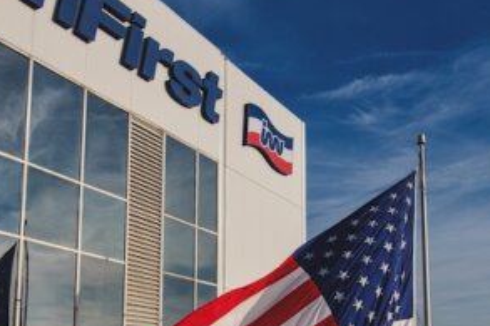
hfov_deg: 46.4
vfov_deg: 30.4
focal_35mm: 42
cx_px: 219
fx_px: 571
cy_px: 298
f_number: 8
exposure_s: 1/640
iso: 100
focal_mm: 16
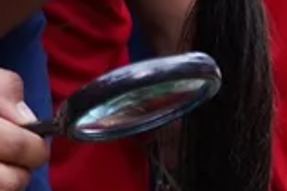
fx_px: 2357
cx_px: 547
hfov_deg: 6.8
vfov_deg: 4.6
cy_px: 175
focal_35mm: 296
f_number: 4
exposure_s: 1/160
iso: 1250
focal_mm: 39
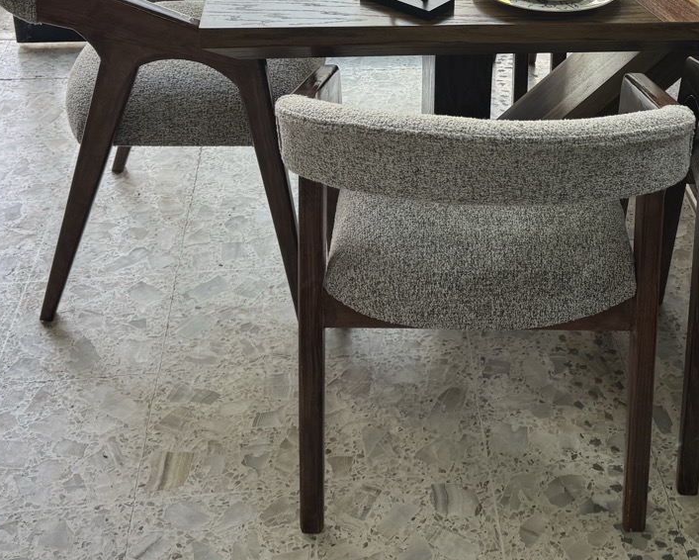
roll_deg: -4.4
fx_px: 1097
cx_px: 526
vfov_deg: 27.4
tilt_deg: -25.5
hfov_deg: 34.6
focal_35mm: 53
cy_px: 38
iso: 64
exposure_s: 1/231
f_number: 1.78
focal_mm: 6.76
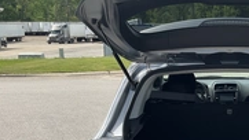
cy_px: 124
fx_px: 462
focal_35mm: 70
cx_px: 234
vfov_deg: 17.0
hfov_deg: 28.7
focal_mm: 3
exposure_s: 1/1076
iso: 25
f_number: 1.8
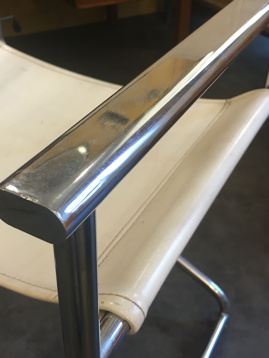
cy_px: 169
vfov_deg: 45.8
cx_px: 97
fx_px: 425
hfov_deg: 34.9
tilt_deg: -34.7
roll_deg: +1.5
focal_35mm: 41
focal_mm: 4.15
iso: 100
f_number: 2.2
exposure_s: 1/33
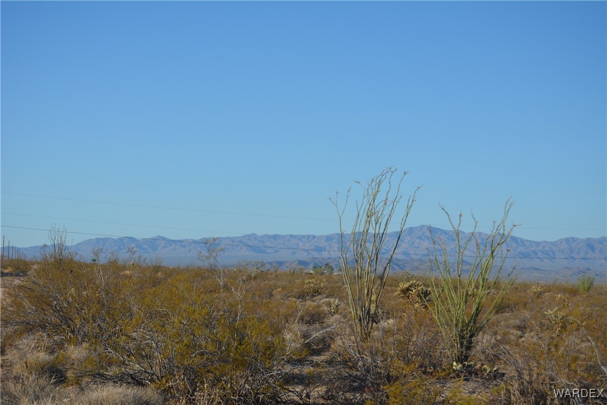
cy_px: 202
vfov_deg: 16.6
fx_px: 1392
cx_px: 304
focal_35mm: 82
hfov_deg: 24.6
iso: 400
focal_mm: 55
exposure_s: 1/1600
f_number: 6.3
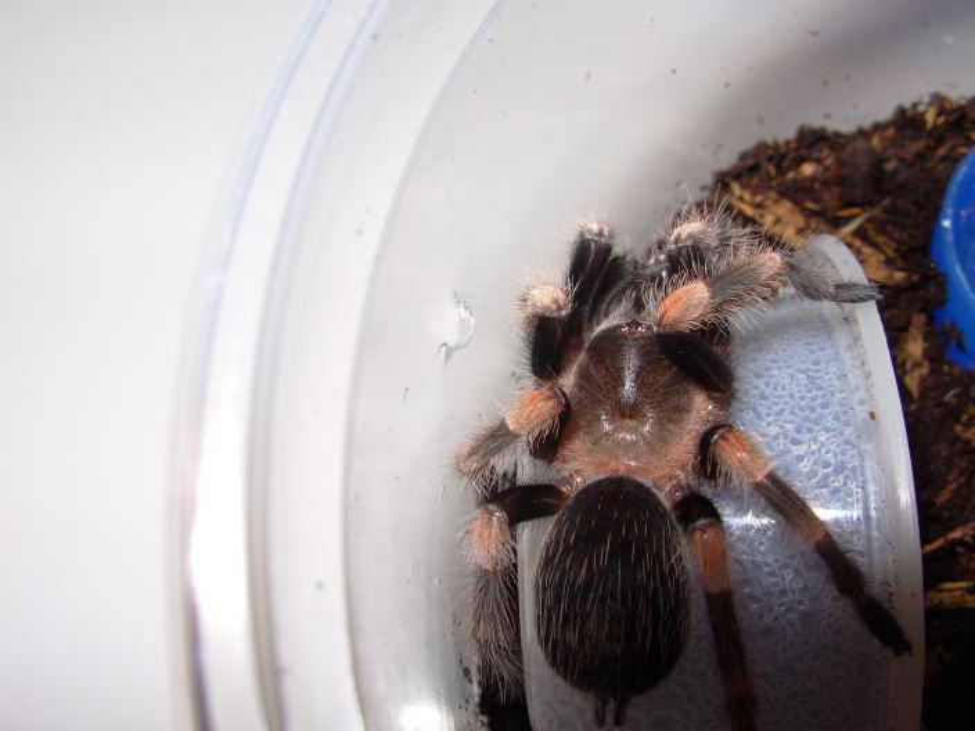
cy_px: 366
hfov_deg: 49.0
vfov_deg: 37.7
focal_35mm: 38
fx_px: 1070
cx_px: 488
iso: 50
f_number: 4.9
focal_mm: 6.3
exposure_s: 1/32
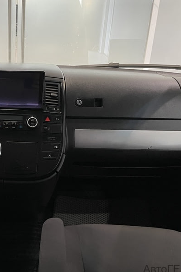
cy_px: 123
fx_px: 309
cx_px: 11
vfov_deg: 47.4
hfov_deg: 30.8
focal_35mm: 41
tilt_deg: -20.9
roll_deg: +0.0
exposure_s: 1/50
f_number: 1.6
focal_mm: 4.2
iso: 200
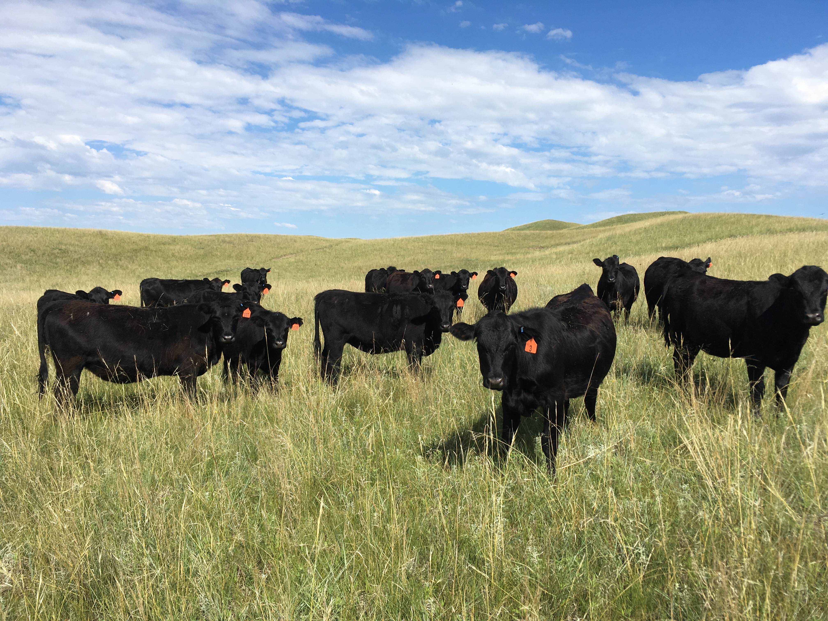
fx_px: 694
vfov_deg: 48.2
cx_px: 414
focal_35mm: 29
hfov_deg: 61.7
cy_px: 310
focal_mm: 4.15
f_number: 2.2
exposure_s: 1/1876
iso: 25
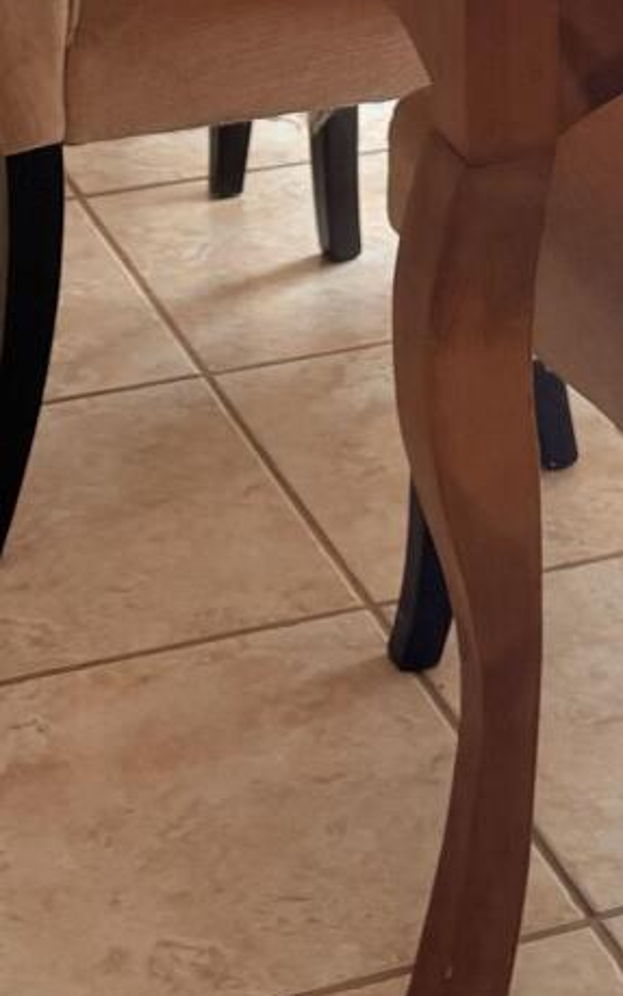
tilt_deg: -10.0
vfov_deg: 15.7
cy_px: -590
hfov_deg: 10.8
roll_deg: -1.2
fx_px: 3259
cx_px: 621
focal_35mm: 120
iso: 32
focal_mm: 5.96
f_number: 1.6
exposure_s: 1/137
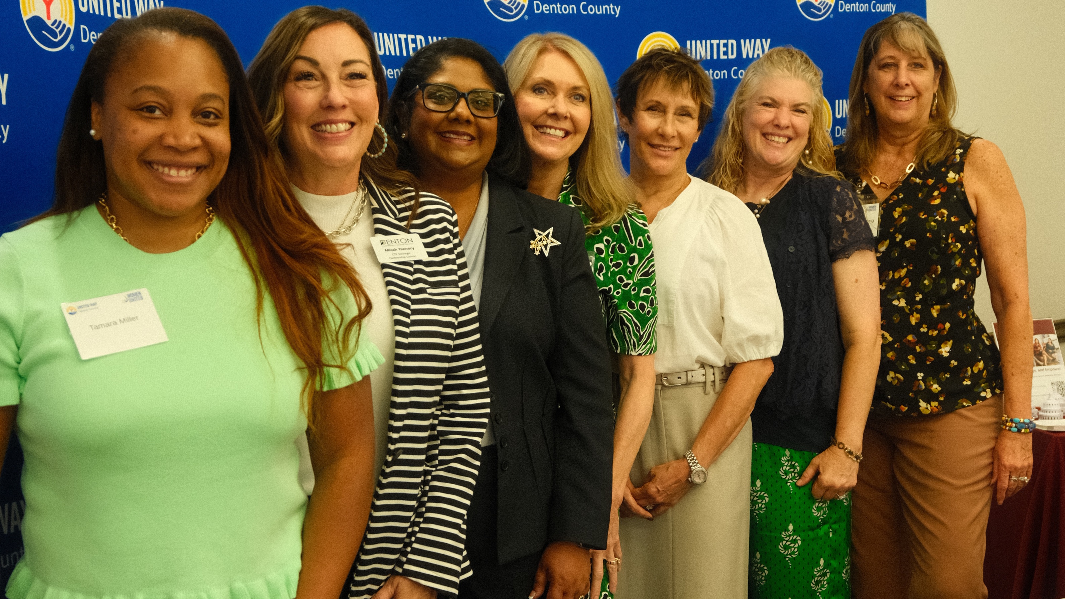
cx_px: 548
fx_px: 1553
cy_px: 368
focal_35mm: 55
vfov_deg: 21.8
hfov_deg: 37.8
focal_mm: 19
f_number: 3.6
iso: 1600
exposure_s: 1/200
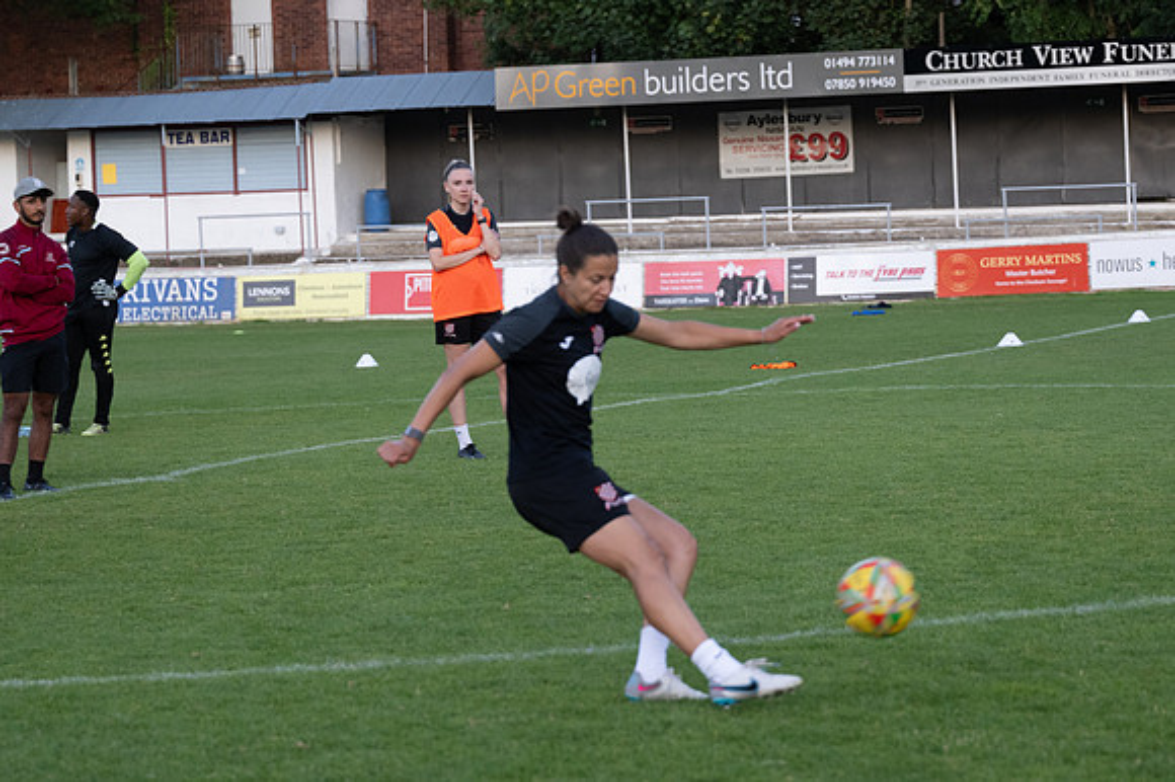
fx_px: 3425
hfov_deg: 19.5
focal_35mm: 105
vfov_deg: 13.0
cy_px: 391
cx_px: 588
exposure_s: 1/800
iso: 1000
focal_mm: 70
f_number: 3.2
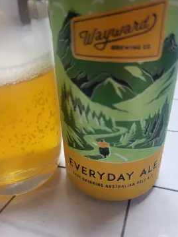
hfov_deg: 48.2
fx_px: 199
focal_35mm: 29
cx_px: 95
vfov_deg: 61.7
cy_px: 116
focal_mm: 5.4
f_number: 1.8
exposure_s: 1/50
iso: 400
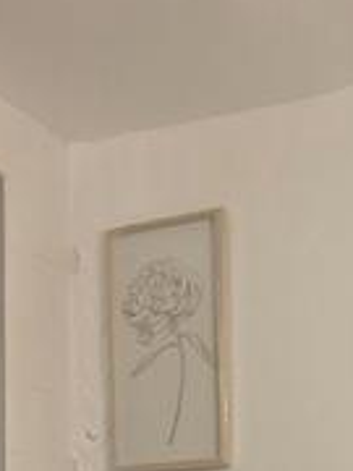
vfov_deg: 22.6
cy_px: 599
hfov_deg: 18.3
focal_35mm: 78
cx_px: -18
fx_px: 1061
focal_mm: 2.2
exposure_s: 1/120
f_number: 1.9
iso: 160
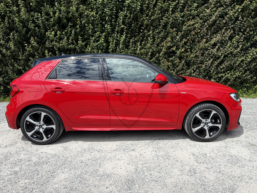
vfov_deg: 56.8
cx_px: 128
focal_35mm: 24
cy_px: 96
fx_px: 178
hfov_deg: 71.6
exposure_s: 1/4405
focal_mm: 6.76
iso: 80
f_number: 1.78
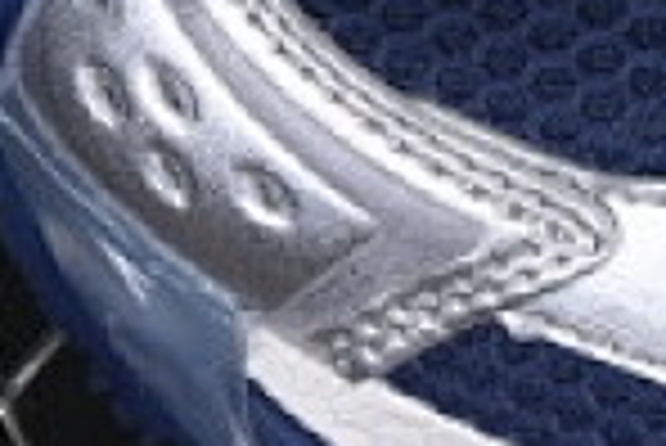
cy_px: -514
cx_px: 1809
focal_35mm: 548
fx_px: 10148
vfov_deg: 2.5
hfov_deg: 3.7
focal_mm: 50
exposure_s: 1/60
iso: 160
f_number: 6.3
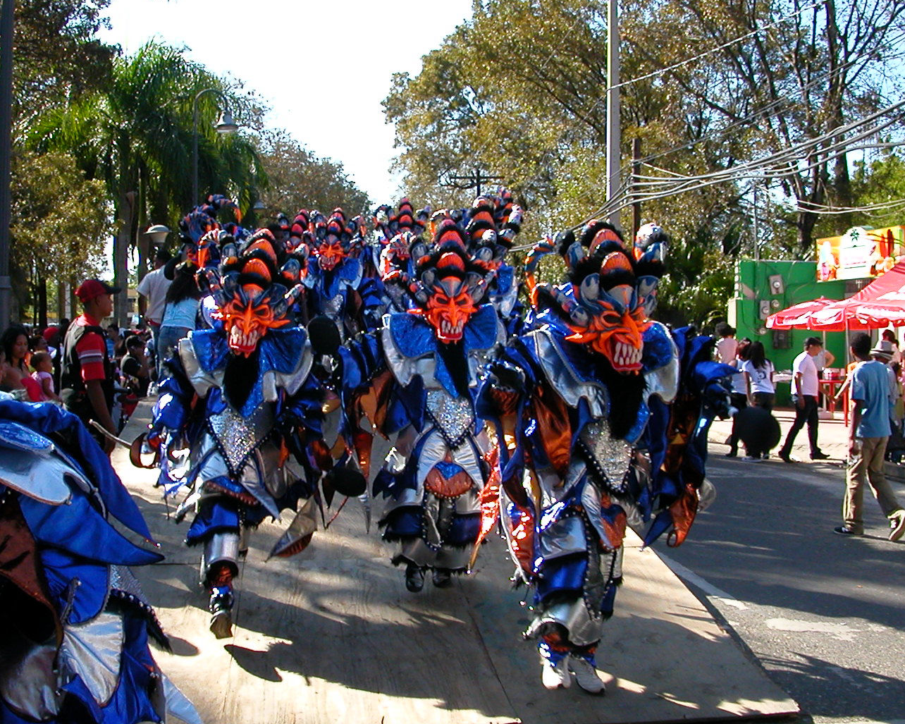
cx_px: 400
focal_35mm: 45
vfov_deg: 33.4
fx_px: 1205
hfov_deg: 41.1
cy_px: 386
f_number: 4.5
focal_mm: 5.6
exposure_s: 1/231
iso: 100
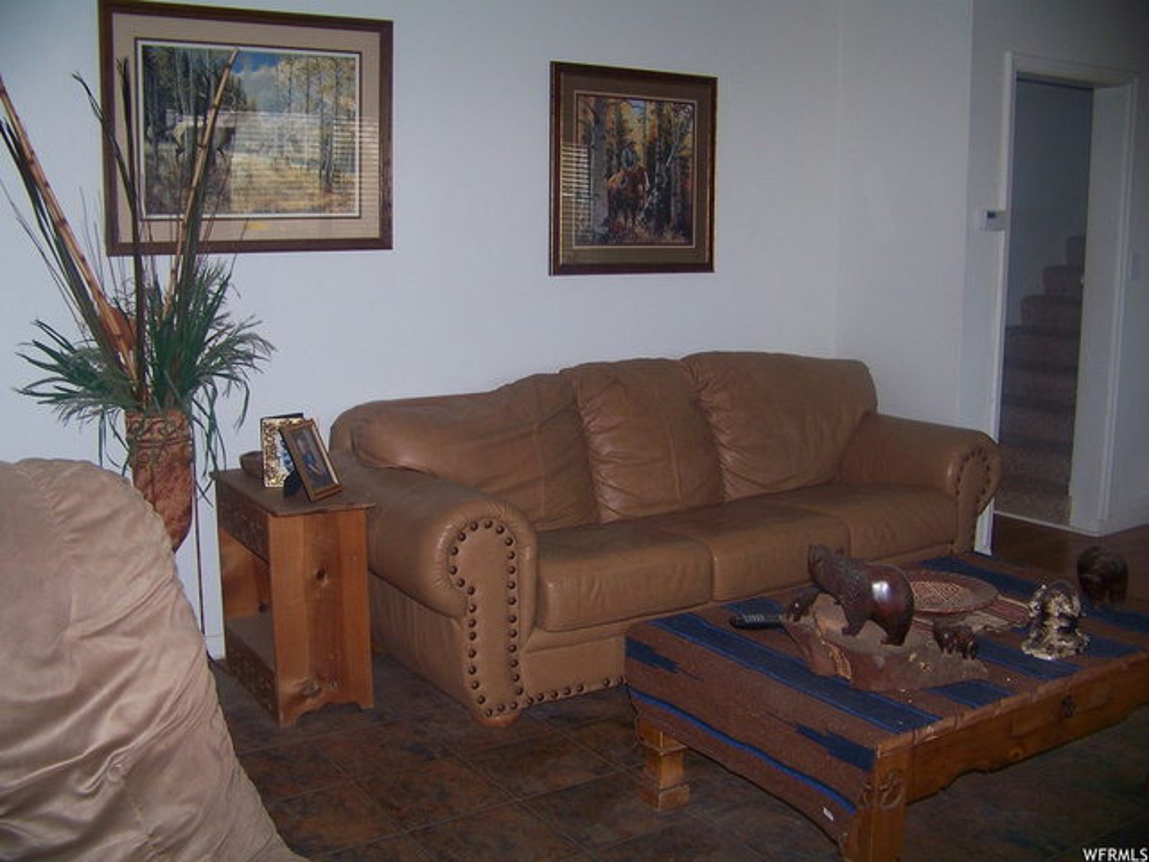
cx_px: 574
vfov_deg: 39.7
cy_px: 431
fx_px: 1195
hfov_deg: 51.4
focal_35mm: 36
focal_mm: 5.85
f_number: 2.8
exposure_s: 1/125
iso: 64
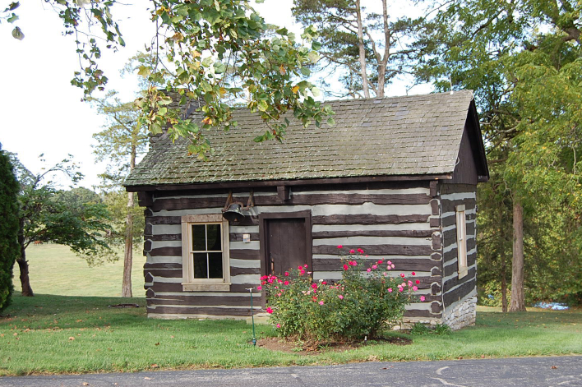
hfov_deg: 38.9
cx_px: 307
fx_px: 824
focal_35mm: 51
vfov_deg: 26.4
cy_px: 189
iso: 200
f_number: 6.3
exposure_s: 1/160
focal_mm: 32
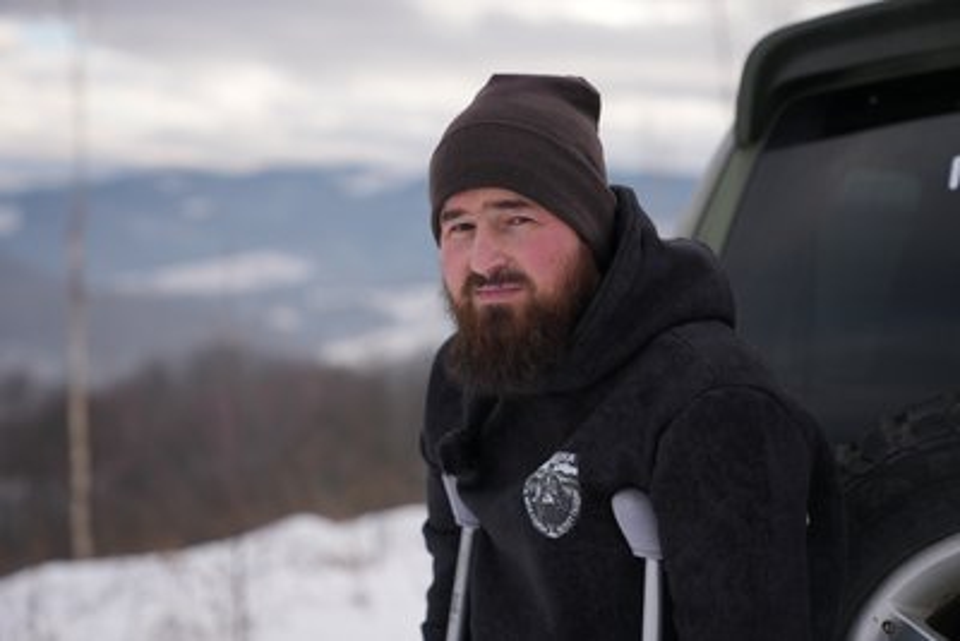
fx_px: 1867
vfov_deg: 19.5
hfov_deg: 28.8
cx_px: 480
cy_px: 320
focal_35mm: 70
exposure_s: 1/800
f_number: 2.8
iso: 100
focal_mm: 70
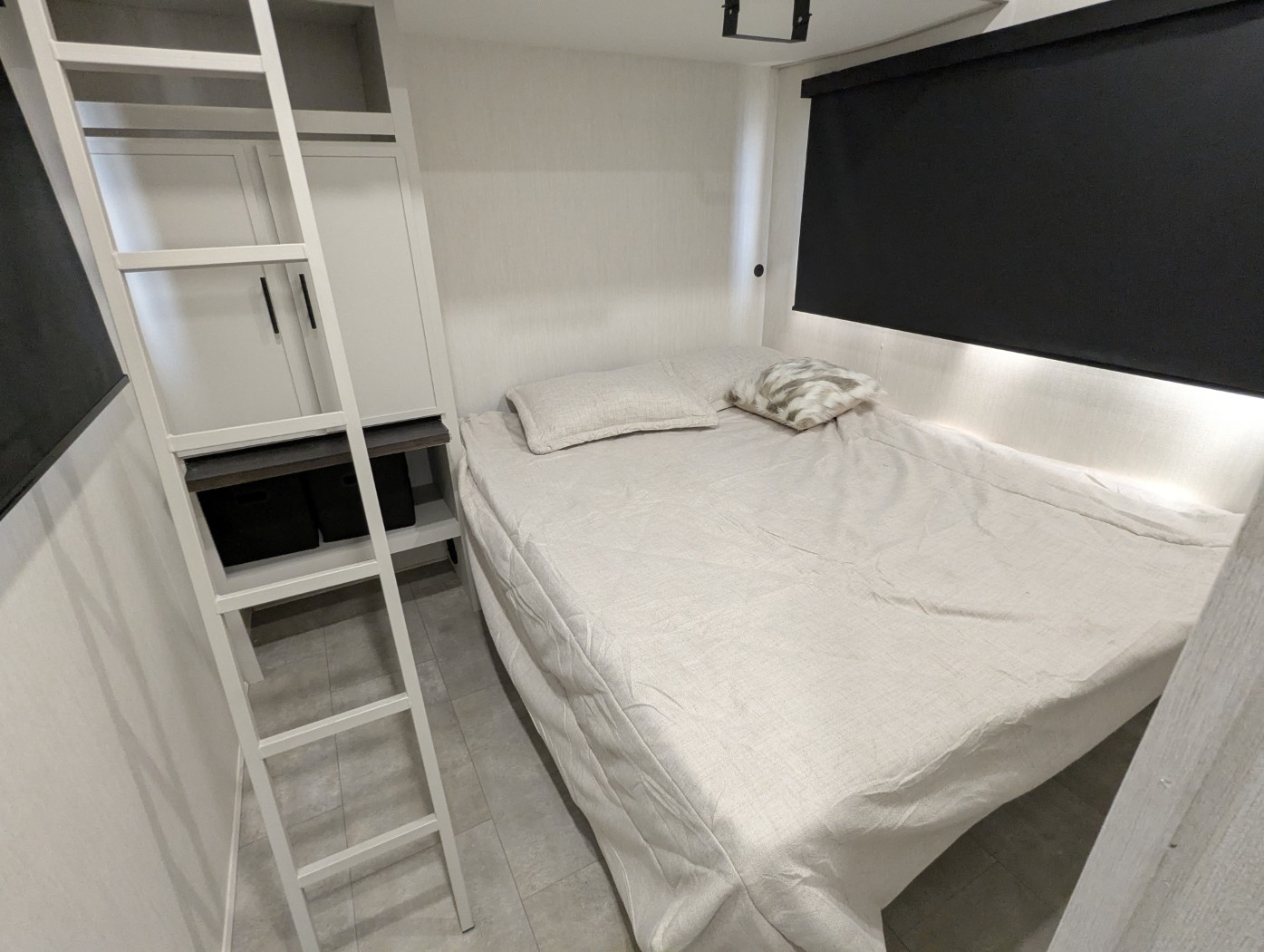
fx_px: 585
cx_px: 632
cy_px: 476
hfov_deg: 94.4
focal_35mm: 16
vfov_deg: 78.2
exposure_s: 1/29.8
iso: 315
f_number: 2.2
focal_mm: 2.35
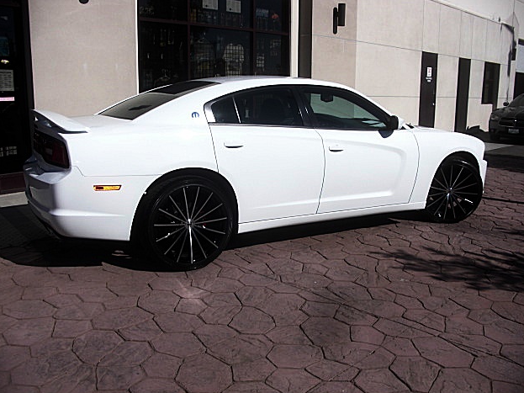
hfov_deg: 50.1
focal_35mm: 37
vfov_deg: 38.7
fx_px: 560
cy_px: 200
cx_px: 267
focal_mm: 6.3
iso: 50
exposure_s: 1/200
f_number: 7.9
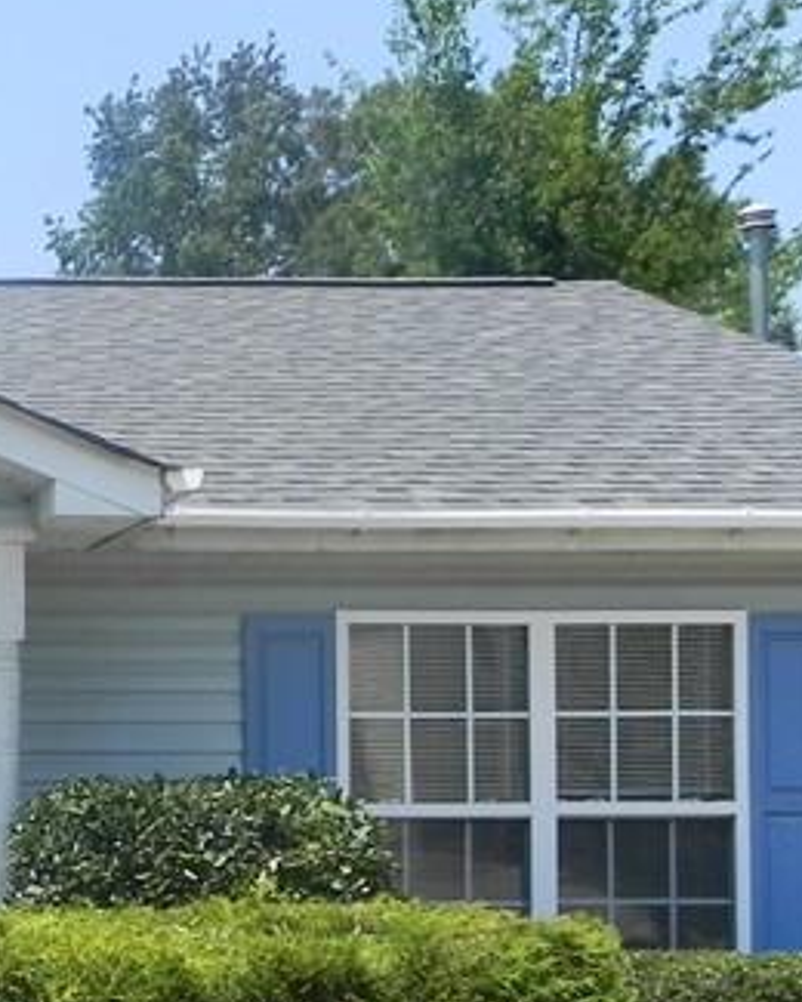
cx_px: -364
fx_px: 2374
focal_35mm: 80
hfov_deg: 17.4
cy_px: 848
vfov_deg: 23.4
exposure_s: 1/361
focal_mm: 4.6
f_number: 6.3
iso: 160
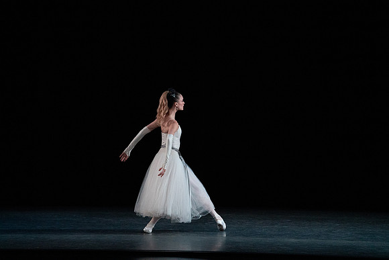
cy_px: 130
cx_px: 194
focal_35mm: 200
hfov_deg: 10.3
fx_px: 2162
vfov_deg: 6.9
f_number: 5.6
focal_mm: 200
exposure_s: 1/400
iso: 16000
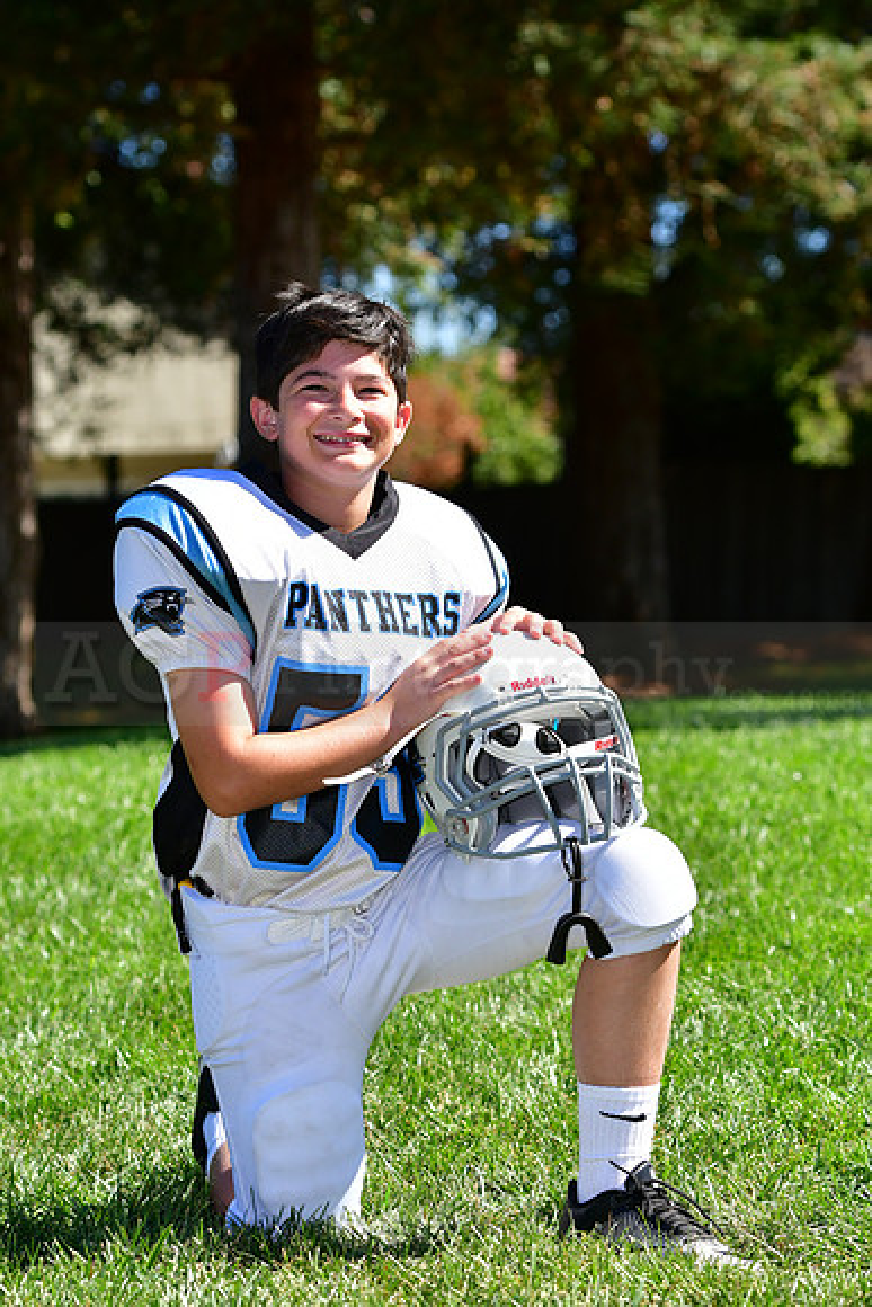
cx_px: 436
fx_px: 5011
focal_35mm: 138
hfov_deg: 9.9
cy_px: 654
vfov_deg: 14.9
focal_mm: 92
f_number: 4.5
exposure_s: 1/2500
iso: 400
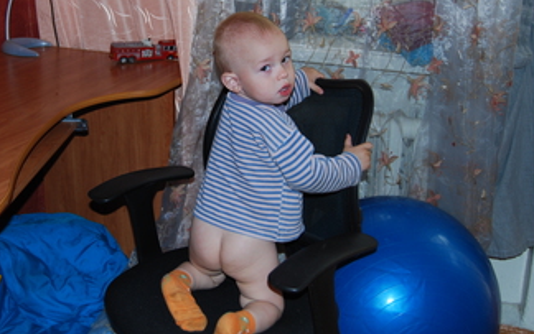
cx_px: 181
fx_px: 743
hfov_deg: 39.1
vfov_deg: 25.2
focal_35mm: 51
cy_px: 109
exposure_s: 1/60
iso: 200
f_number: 4
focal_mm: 24
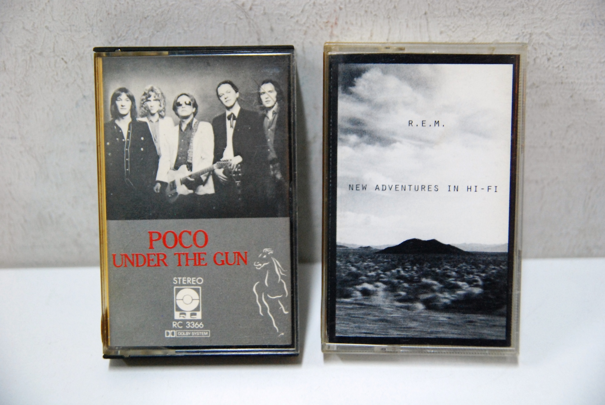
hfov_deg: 33.4
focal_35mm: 60
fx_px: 1010
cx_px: 302
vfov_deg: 22.7
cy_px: 202
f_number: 4
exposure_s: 1/60
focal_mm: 40
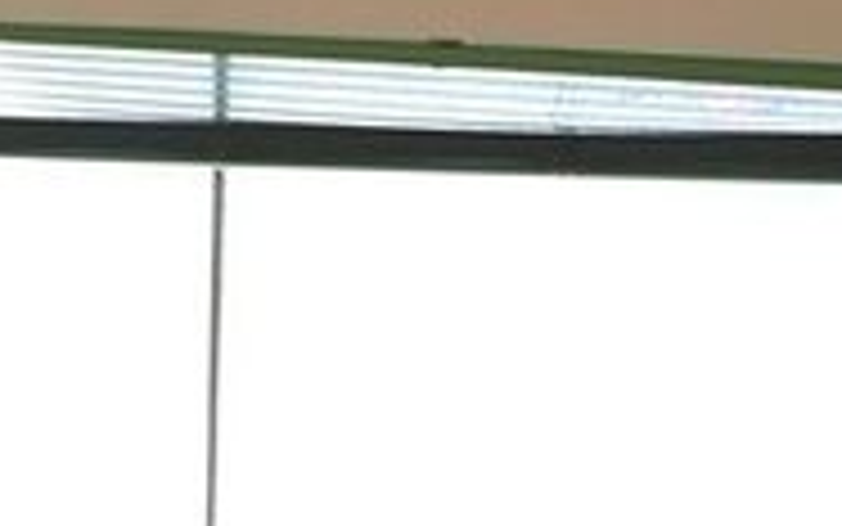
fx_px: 2892
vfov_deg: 10.4
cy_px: 261
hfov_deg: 15.8
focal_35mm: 126
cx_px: -239
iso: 50
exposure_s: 1/30
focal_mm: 4.15
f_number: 2.2
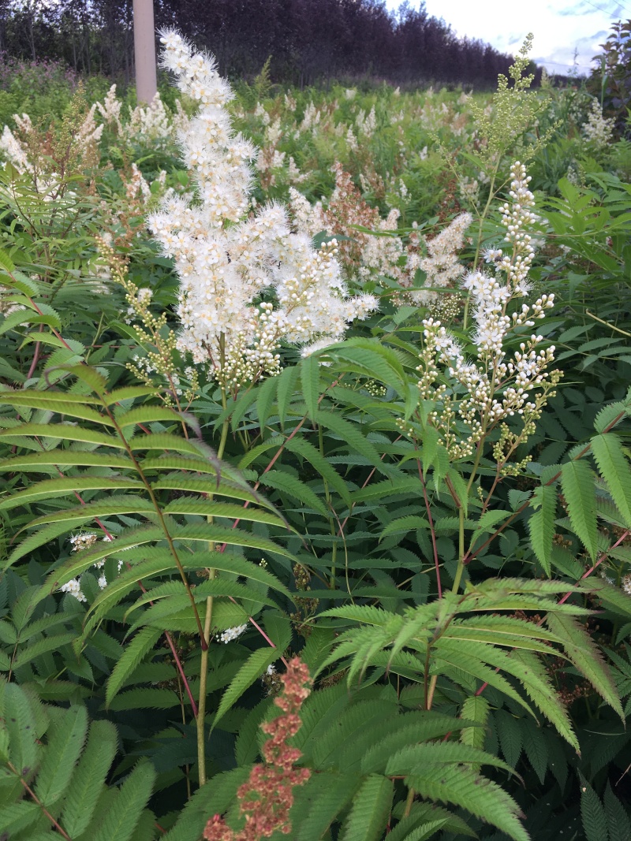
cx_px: 316
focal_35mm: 29
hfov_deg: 48.2
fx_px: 705
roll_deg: -1.1
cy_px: 420
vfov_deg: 61.7
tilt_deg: -26.0
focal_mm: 4.15
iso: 25
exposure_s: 1/382
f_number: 2.2
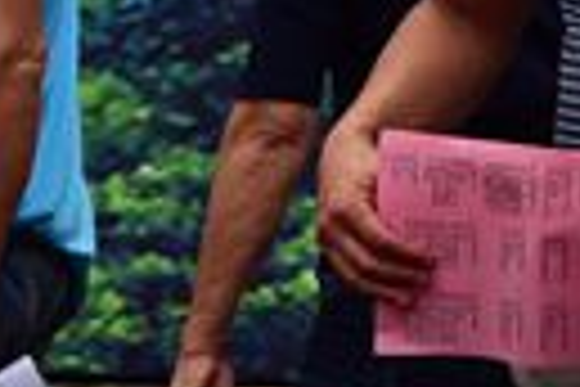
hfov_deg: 6.4
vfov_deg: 4.6
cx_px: 1637
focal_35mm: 297
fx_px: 4785
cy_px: -286
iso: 250
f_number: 5.6
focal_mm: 48
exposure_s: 1/640
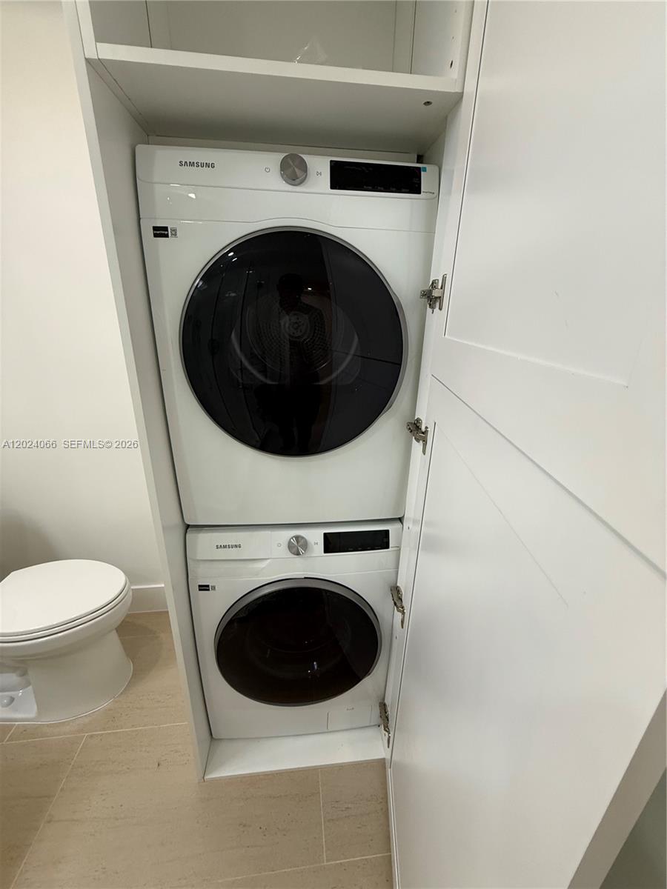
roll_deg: +0.6
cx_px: 334
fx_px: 360
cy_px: 444
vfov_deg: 102.1
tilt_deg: -18.7
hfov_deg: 85.7
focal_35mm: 14
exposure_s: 1/120
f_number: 2.2
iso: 250
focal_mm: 2.22
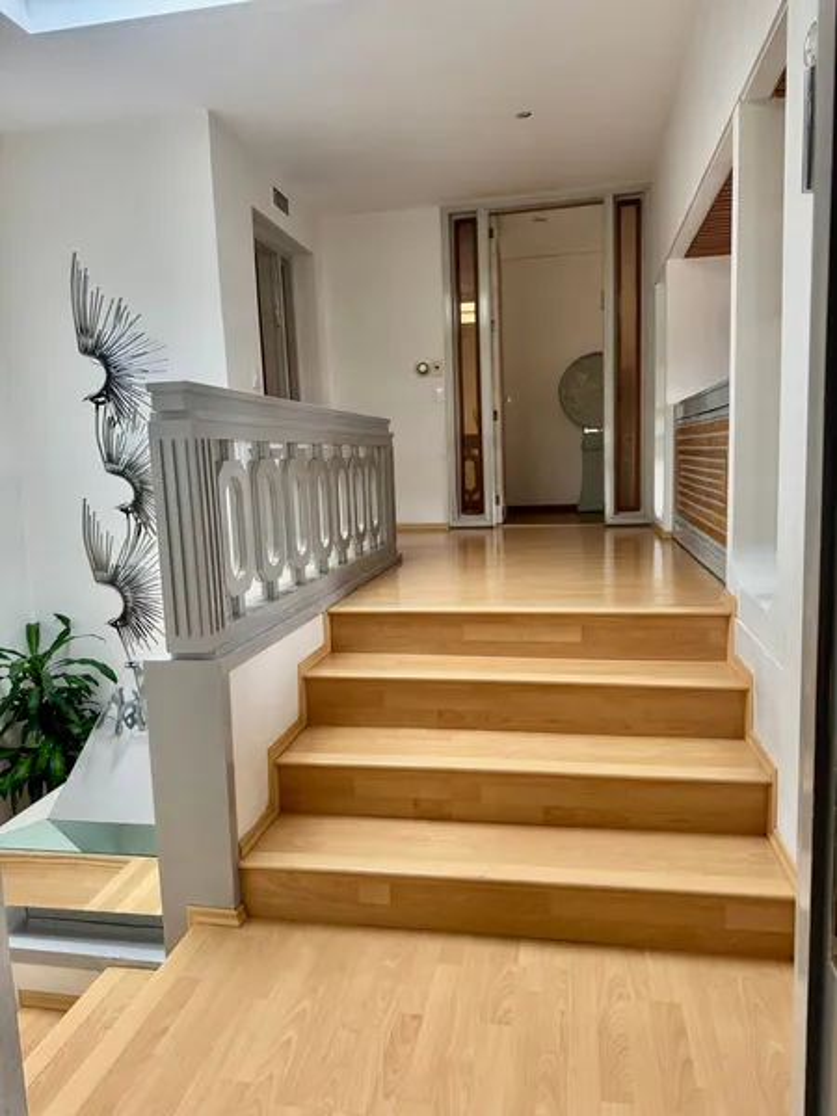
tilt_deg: -6.9
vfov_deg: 71.6
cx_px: 418
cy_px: 558
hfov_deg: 56.8
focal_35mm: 24
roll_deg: +1.5
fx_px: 774
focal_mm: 6.76
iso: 200
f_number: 1.78
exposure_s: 1/121
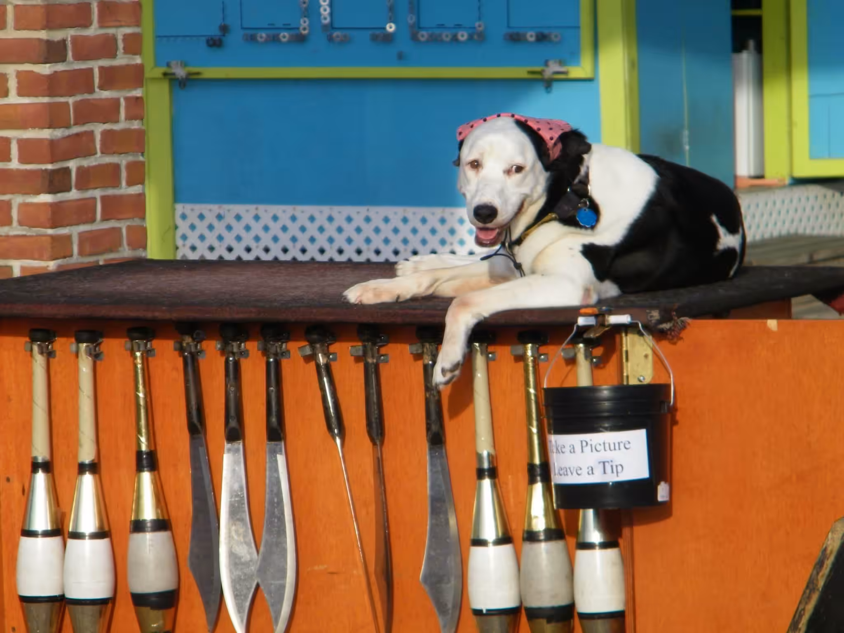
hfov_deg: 9.1
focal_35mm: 218
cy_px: 316
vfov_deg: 6.8
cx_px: 422
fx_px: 5315
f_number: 5.3
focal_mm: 38.8
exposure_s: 1/400
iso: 80
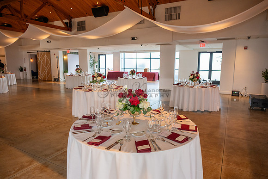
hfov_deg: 73.7
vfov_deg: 53.2
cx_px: 134
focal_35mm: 24
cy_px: 90
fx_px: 179
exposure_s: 1/160
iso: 1000
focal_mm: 24
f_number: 4
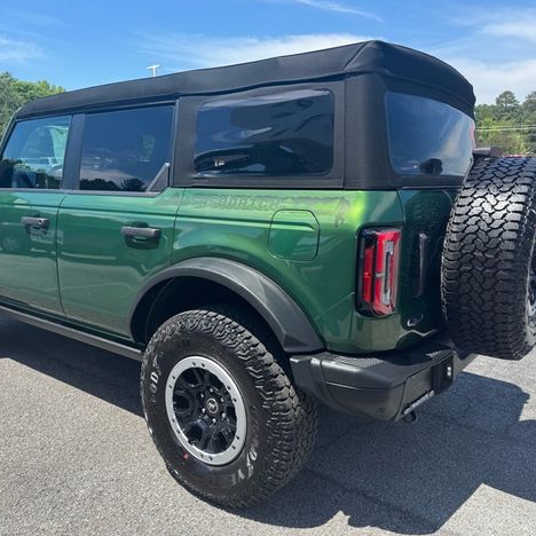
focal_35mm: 29
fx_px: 508
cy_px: 268
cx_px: 229
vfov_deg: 55.6
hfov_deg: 55.4
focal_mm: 6.76
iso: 80
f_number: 1.78
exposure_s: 1/1597
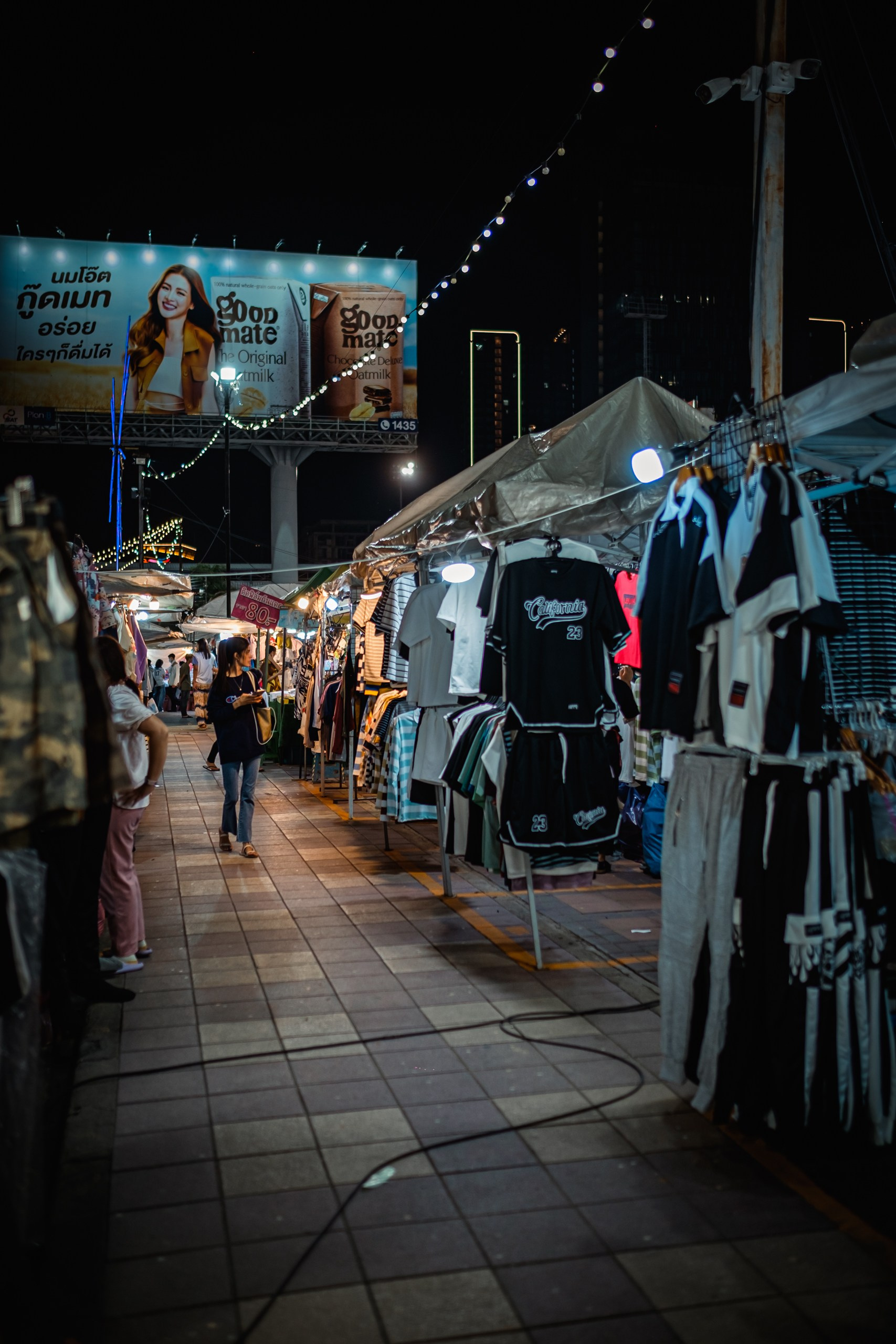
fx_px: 1306
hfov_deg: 37.9
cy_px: 672
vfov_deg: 54.4
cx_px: 448
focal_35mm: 35
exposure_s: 1/80
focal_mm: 23
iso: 200
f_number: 1.4
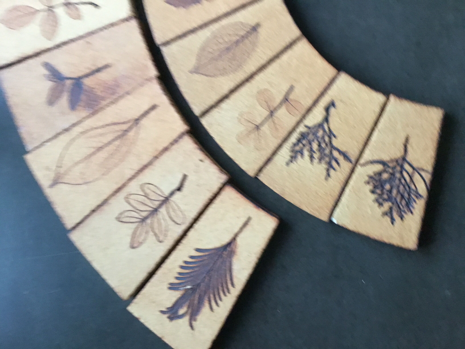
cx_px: 232
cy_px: 174
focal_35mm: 31
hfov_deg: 58.4
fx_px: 416
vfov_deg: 45.4
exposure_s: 1/17
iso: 200
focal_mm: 3.3
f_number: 2.4
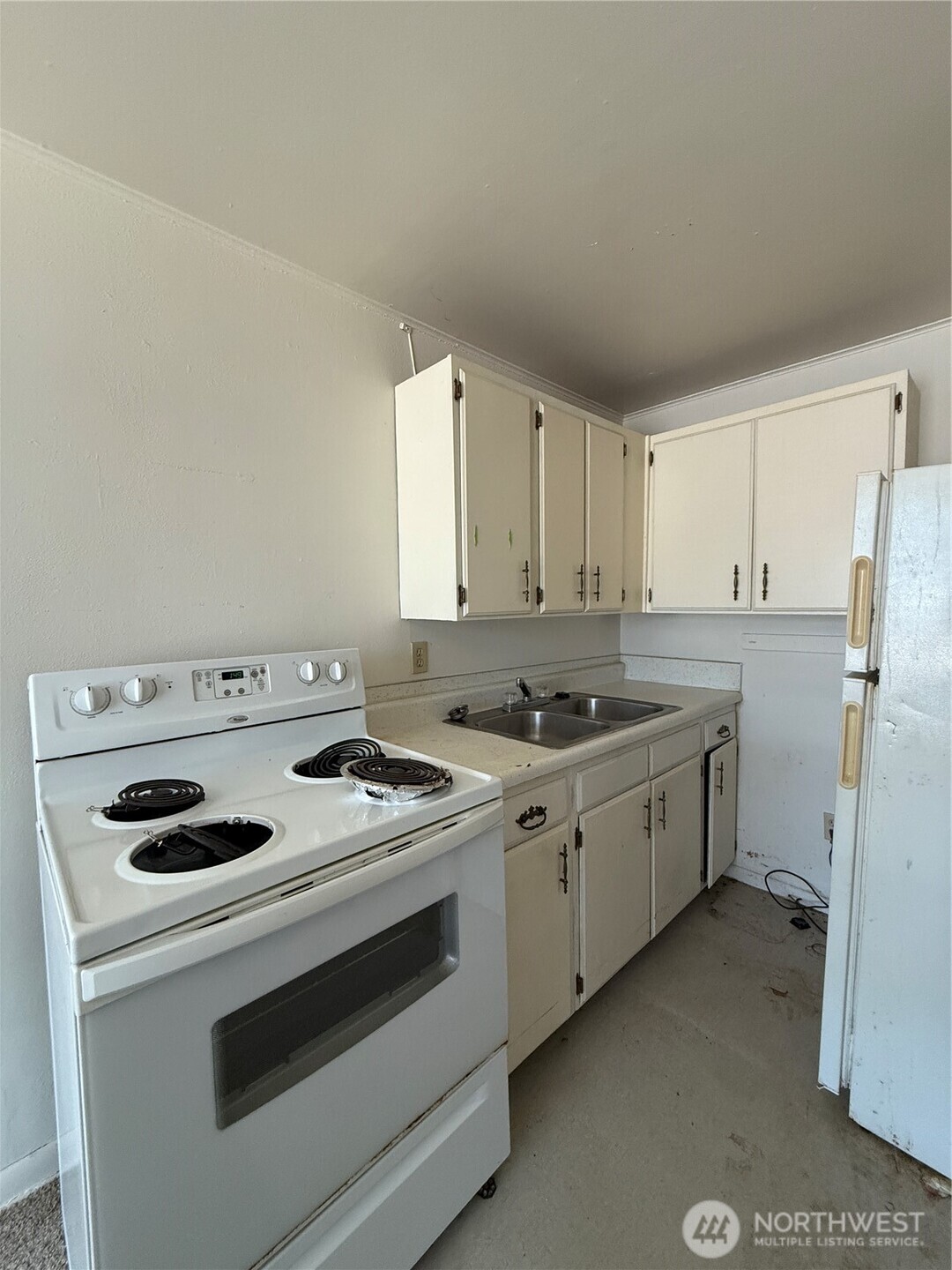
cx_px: 476
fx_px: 513
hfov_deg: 85.7
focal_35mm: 14
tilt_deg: -2.3
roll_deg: +1.8
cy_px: 635
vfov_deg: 102.1
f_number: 2.2
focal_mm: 2.22
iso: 400
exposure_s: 1/89
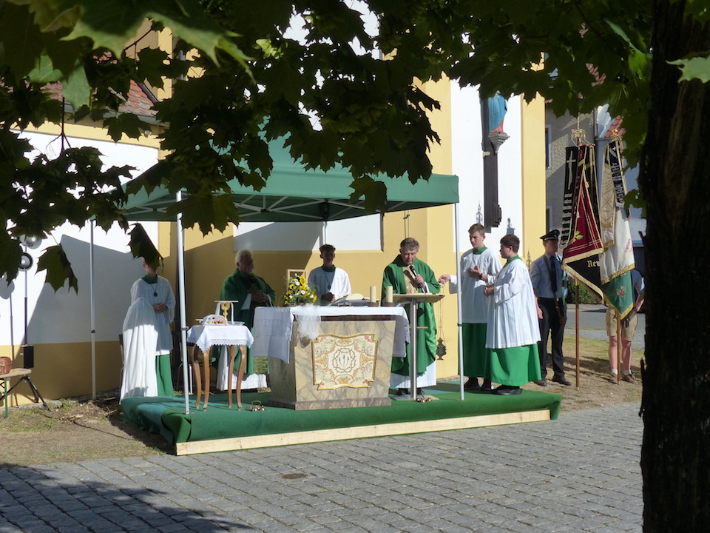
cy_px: 266
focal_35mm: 52
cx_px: 355
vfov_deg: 28.0
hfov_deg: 36.8
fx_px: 1067
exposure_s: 1/1300
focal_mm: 9.4
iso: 160
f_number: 4
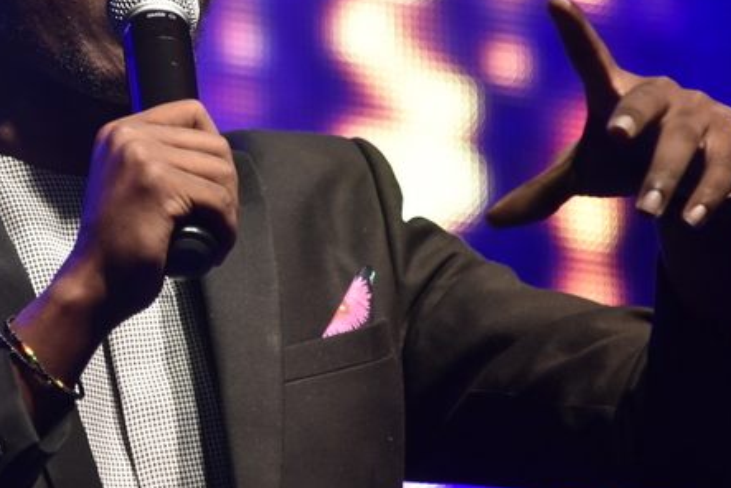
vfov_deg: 2.0
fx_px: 13755
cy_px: 106
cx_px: -10
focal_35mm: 677
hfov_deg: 3.0
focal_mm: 300
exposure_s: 1/125
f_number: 5.6
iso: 2000
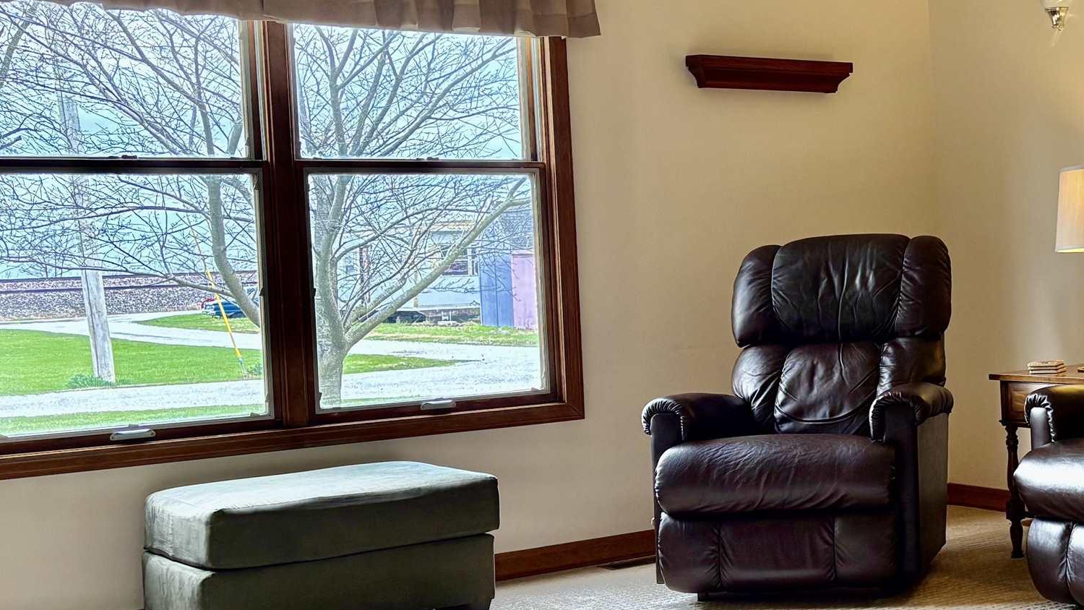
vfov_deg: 20.7
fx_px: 1667
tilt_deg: -1.6
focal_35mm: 58
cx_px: 1046
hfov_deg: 33.4
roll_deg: +2.7
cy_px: 290
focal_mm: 5.96
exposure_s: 1/145
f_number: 1.6
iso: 125
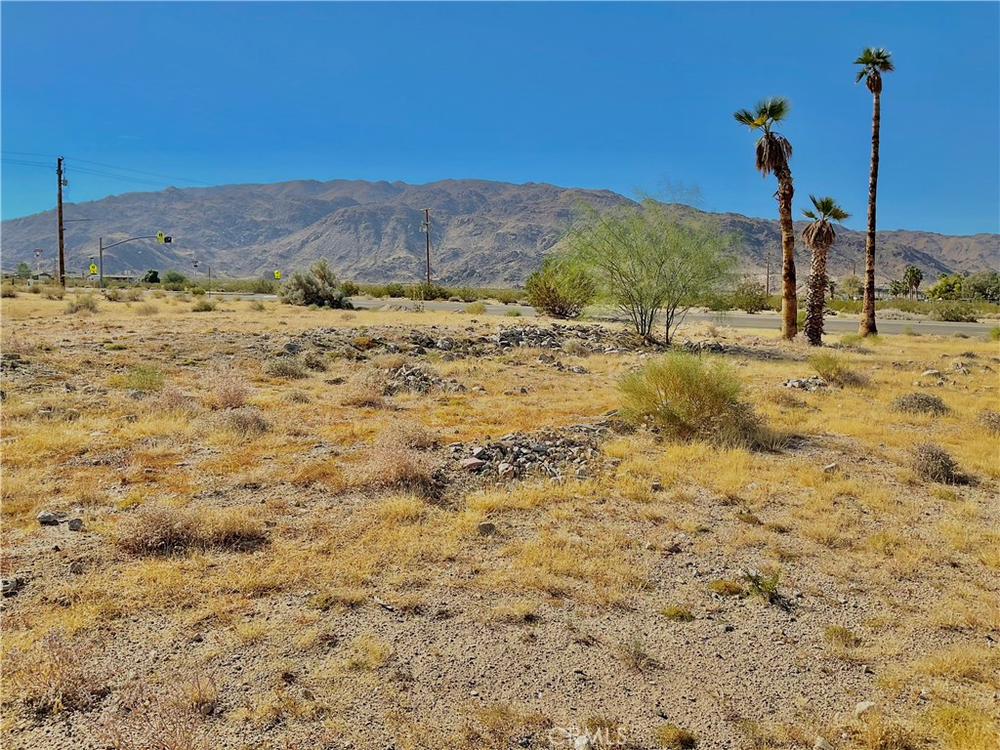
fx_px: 838
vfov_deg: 48.2
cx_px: 500
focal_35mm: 29
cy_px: 375
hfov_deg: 61.7
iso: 16
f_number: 1.8
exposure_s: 1/2667
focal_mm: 3
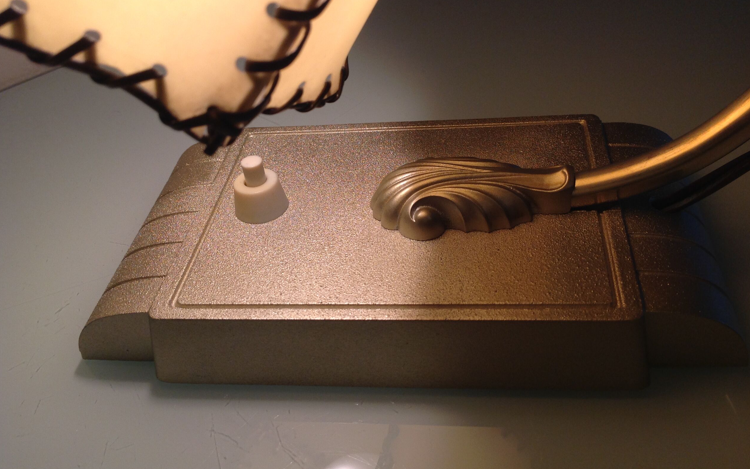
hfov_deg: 51.5
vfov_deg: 33.6
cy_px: 222
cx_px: 372
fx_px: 777
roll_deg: +8.6
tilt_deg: -38.0
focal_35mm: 38
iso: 64
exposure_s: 1/100
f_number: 2.4
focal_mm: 4.28
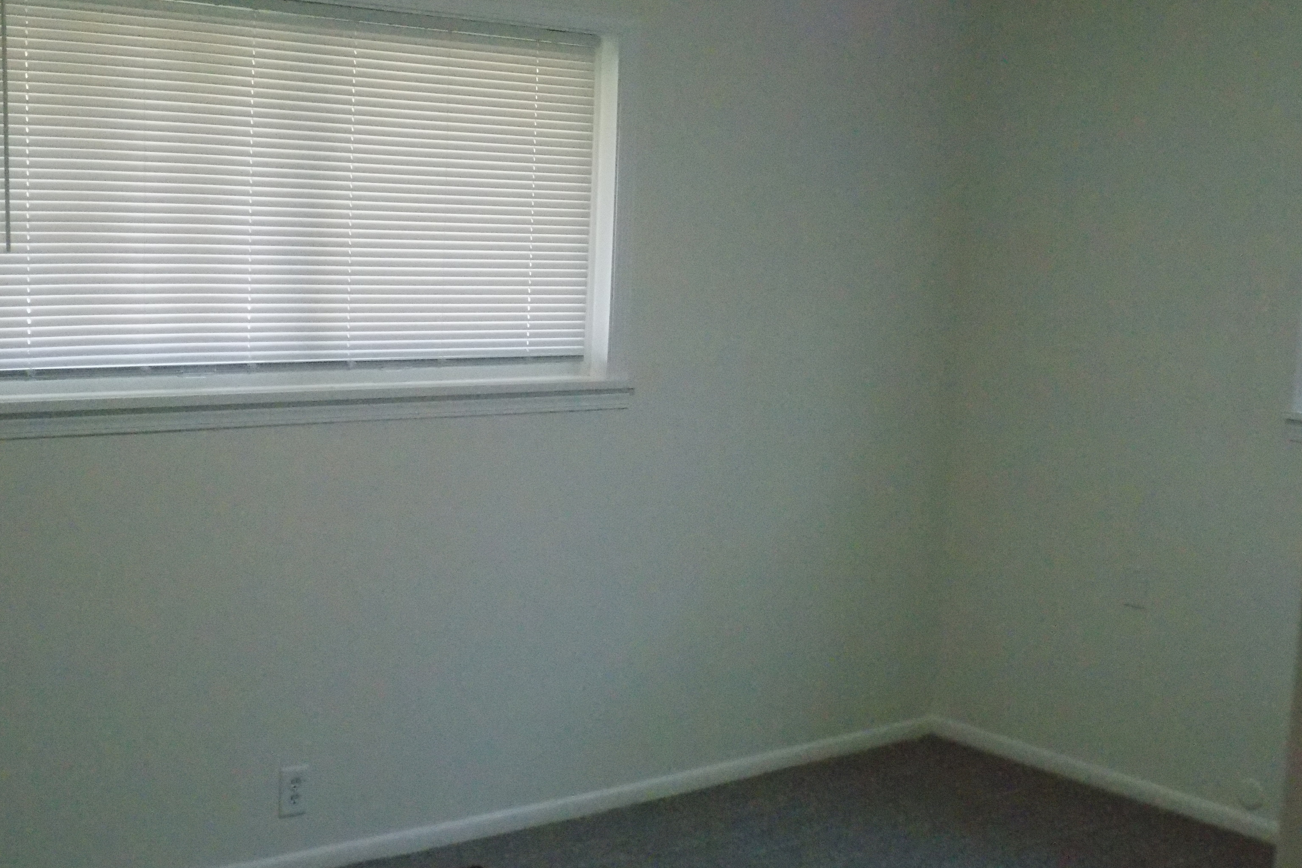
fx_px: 1736
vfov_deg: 28.1
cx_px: 653
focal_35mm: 48
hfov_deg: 41.1
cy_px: 481
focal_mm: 8.1
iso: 1100
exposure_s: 1/125
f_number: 3.7
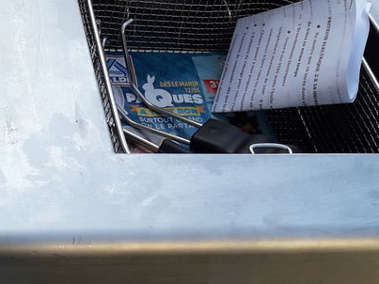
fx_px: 733
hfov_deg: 27.3
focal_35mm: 67
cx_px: -1
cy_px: -4
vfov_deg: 21.1
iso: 40
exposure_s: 1/593
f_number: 1.9
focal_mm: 3.6
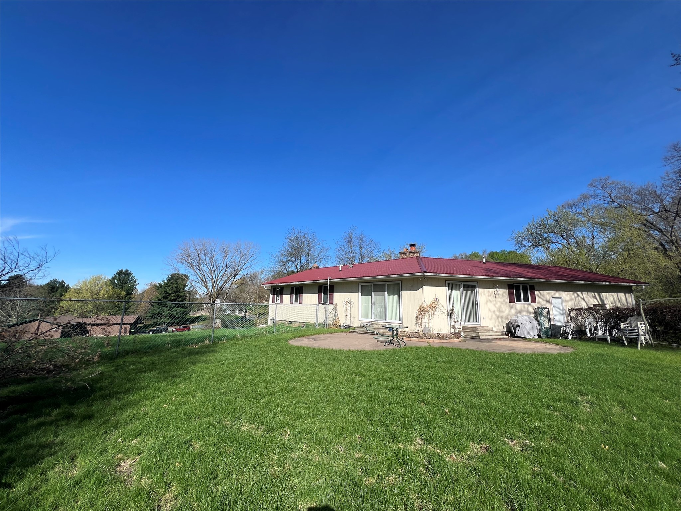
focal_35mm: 13
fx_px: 256
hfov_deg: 106.2
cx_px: 340
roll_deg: -0.3
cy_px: 256
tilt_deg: +10.9
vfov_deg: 89.9
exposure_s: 1/2016
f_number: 1.8
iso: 32
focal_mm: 1.57
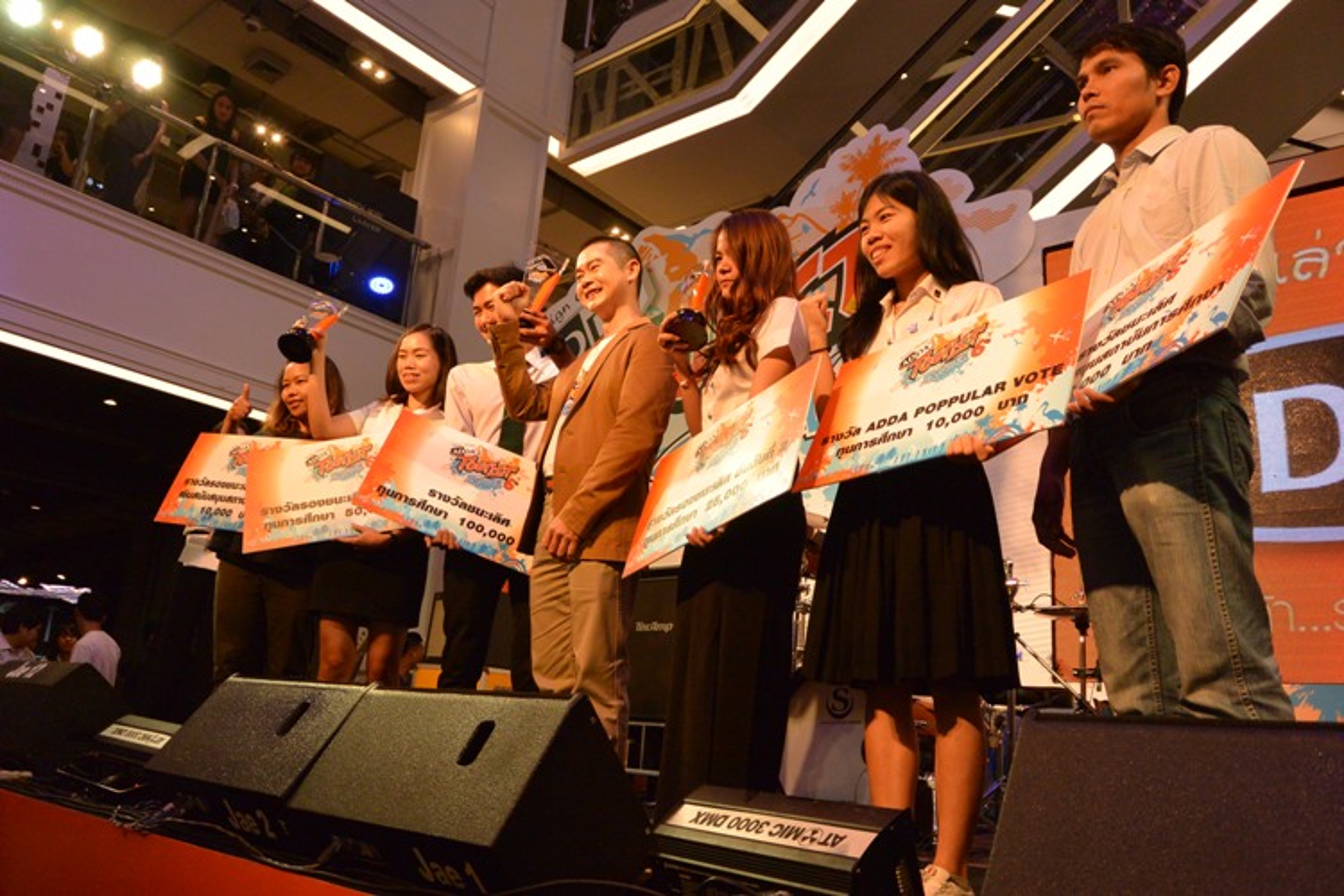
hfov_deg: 67.4
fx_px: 1008
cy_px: 448
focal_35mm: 27
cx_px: 672
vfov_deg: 47.9
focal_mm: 10
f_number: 3.5
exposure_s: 1/125
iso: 360
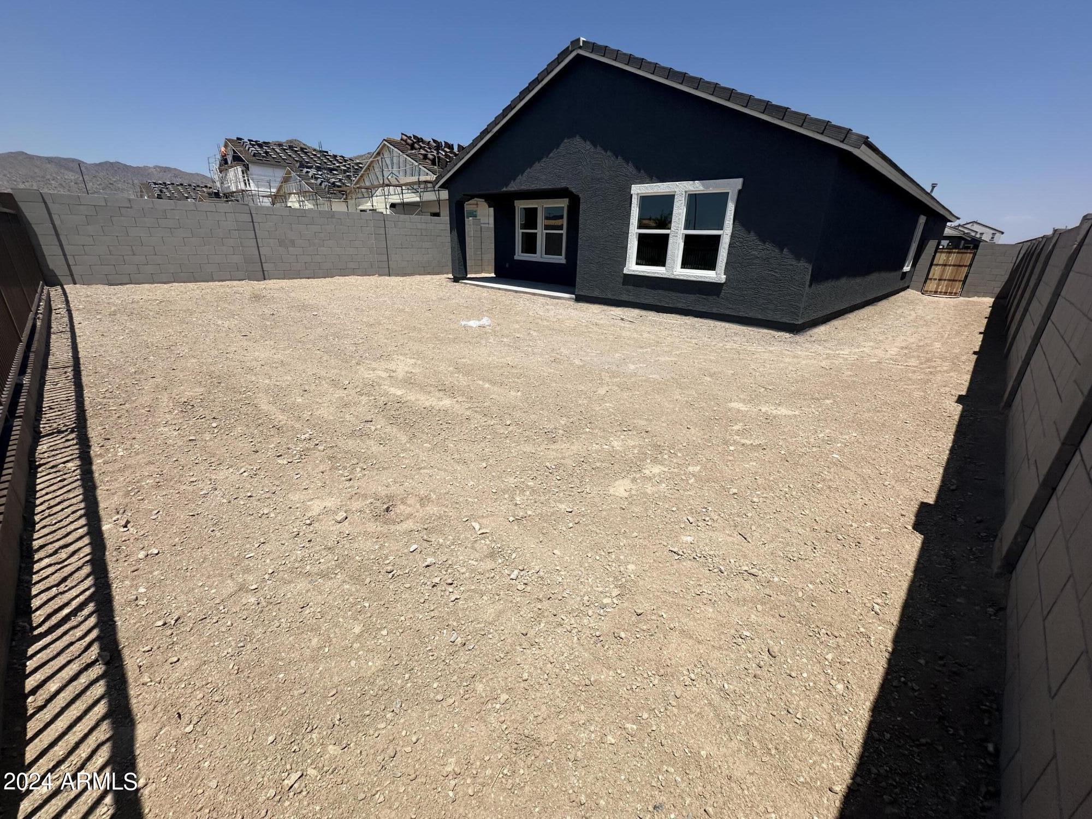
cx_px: 546
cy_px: 410
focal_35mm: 14
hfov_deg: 102.1
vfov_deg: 85.7
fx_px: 442
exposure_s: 1/5051
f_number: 2.2
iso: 50
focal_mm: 2.22
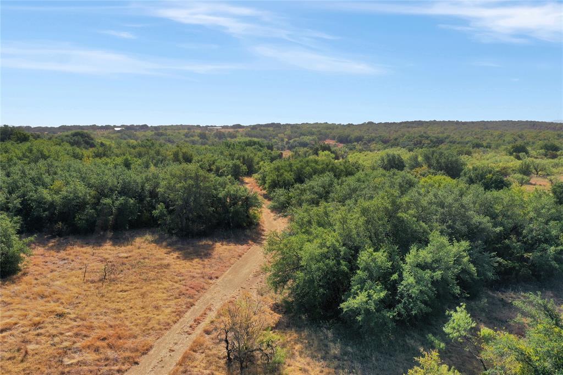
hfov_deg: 65.5
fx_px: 438
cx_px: 282
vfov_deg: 46.4
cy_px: 188
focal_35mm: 28
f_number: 6.3
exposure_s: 1/500
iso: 100
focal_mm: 10.26
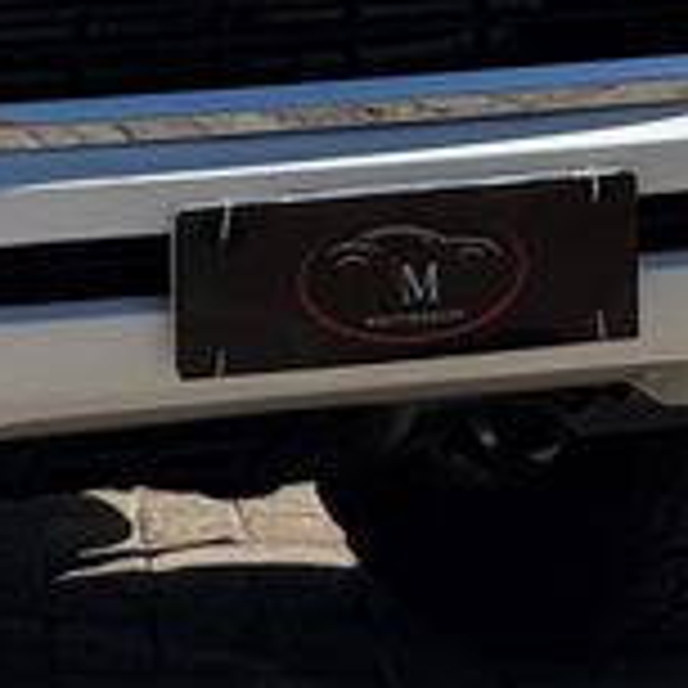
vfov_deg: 7.6
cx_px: -576
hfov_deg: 7.6
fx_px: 5037
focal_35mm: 224
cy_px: -445
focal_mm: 6.76
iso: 64
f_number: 1.78
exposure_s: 1/9901
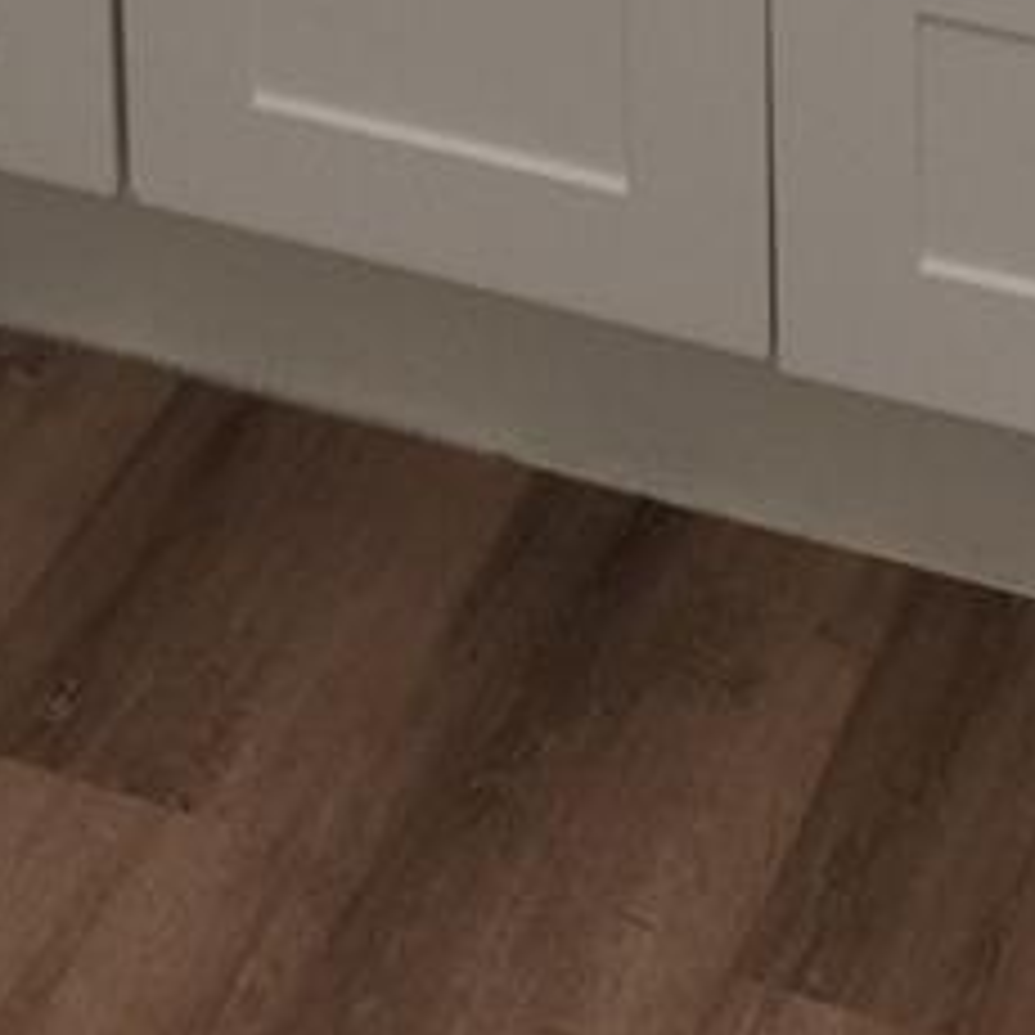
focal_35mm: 106
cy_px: -1624
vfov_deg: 12.2
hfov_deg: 16.3
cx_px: 846
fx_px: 3586
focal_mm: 5.4
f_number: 1.8
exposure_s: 1/60
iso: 32
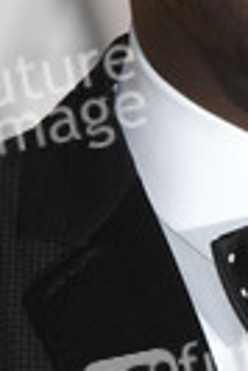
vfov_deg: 2.5
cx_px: 308
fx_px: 8611
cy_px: -28
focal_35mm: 836
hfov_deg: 1.6
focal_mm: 185
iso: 640
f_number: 5
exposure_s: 1/160
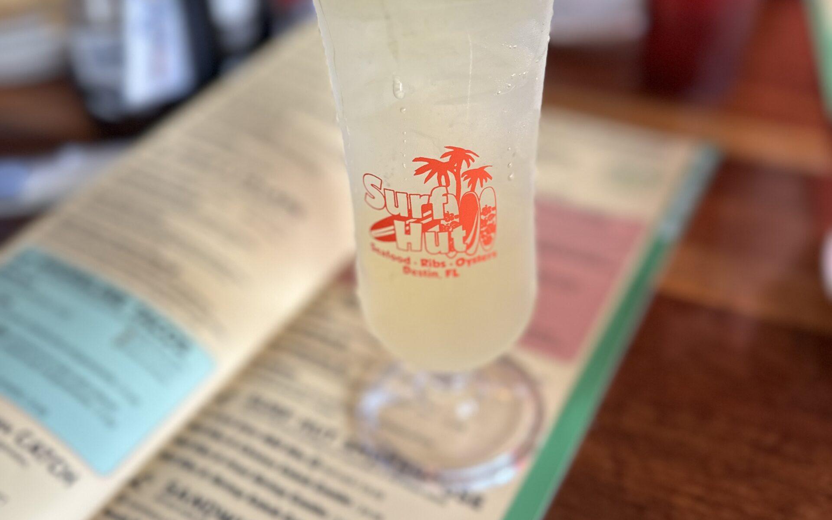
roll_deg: +3.3
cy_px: 208
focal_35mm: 34
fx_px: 771
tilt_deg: -34.3
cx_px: 417
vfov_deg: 37.1
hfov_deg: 56.7
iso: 160
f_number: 1.78
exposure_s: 1/60
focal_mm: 6.86
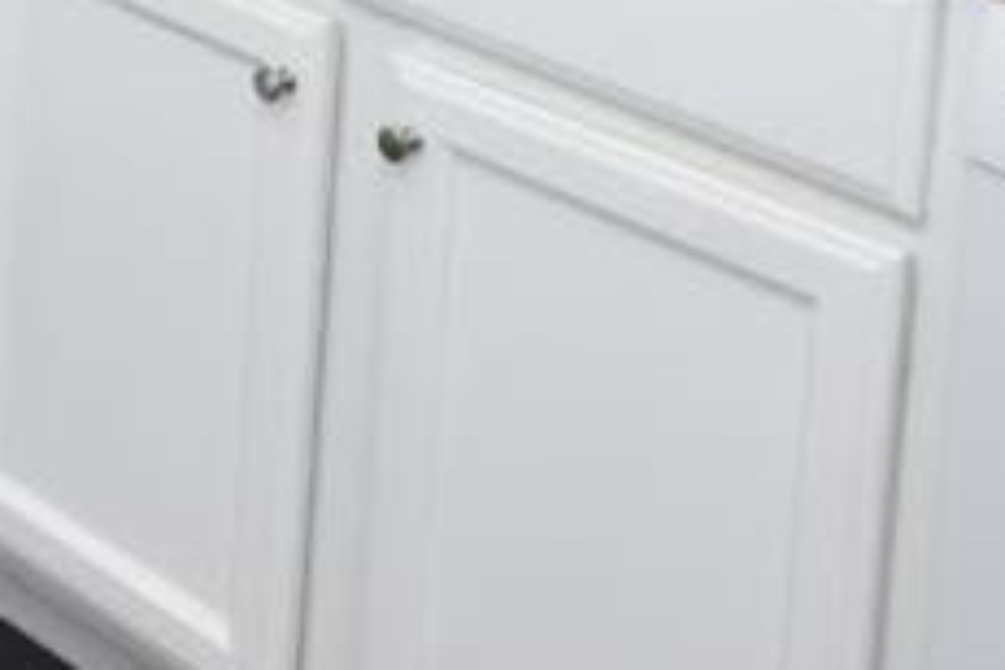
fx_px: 2903
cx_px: -705
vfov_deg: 11.8
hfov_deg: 16.9
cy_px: -657
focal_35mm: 104
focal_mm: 10
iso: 400
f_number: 4.5
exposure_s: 1/60
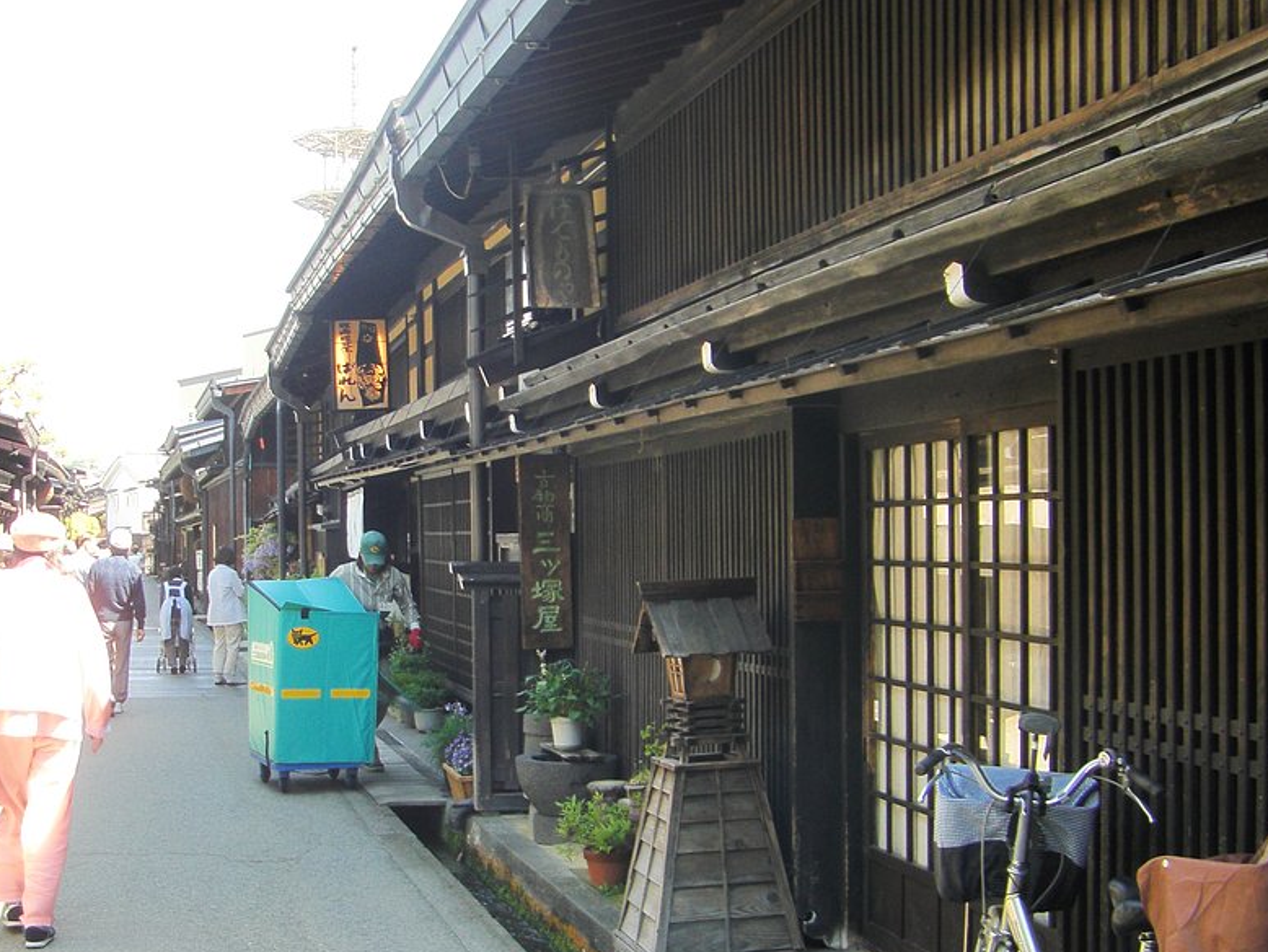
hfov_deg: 38.1
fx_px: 1832
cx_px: 536
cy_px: 546
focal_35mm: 50
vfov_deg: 29.1
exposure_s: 1/80
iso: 50
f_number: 3.4
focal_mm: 6.3
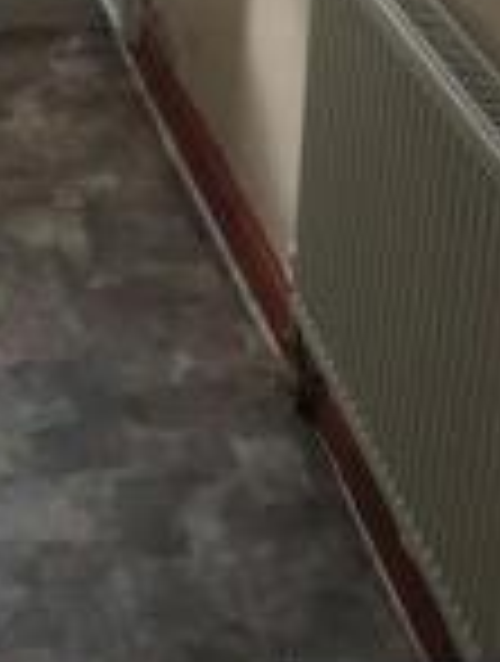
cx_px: -41
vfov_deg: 20.4
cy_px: -241
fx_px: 1649
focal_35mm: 86
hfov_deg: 16.7
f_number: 2.2
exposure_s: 1/100
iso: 50
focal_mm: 4.15
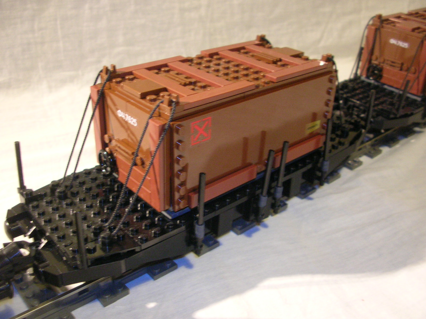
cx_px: 213
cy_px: 160
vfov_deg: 40.7
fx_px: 431
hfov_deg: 52.6
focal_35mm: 35
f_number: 2.8
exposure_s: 1/6.1
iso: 172
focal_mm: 5.8
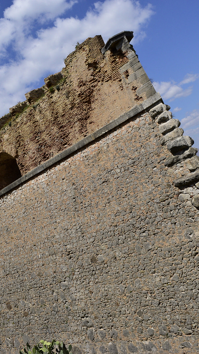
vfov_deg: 47.4
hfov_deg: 27.7
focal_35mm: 43
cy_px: 175
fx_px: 403
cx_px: 91
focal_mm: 18
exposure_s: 1/640
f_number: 11
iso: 200
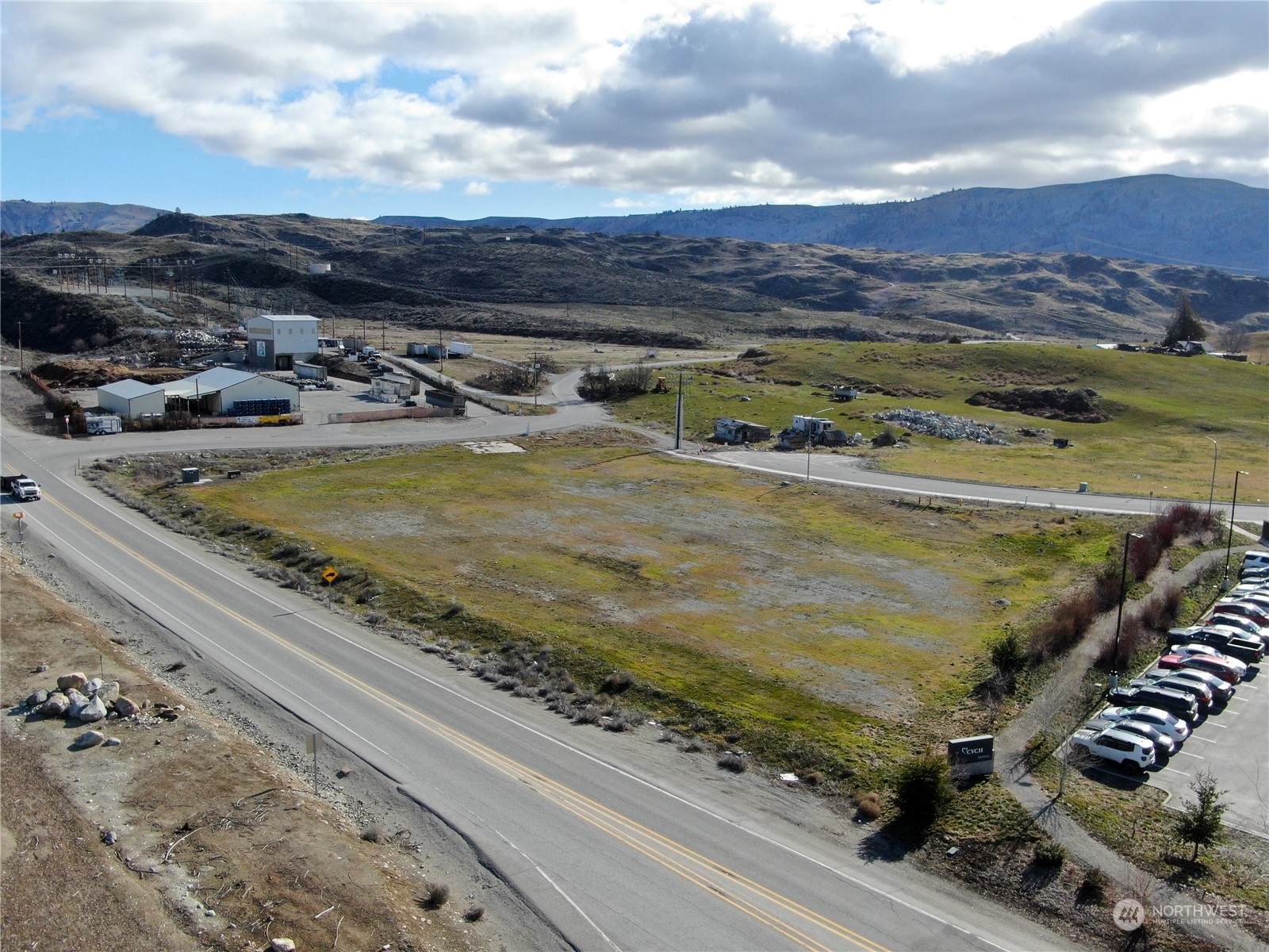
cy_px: 476
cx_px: 634
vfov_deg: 48.2
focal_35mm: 29
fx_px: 1063
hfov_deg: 61.7
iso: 110
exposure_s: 1/1250
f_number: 3
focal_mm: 5.11
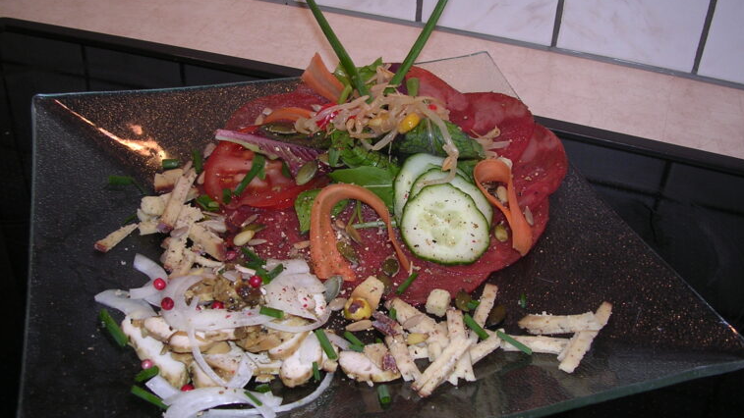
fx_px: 829
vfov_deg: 28.3
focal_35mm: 42
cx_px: 376
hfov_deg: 48.4
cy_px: 183
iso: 100
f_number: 2.8
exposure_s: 1/60.1
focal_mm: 5.8
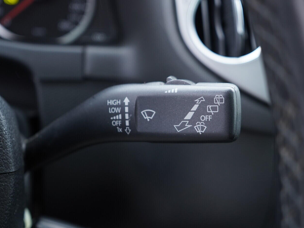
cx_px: 171
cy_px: 114
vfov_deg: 36.0
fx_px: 351
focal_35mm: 40
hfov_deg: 46.7
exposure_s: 1/40
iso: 400
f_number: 2.8
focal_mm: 24
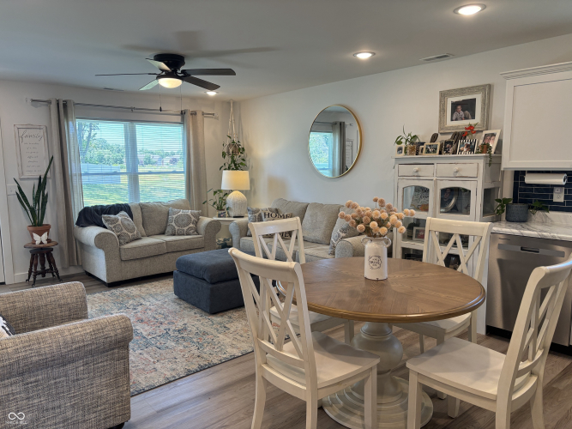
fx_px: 430
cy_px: 214
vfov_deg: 53.0
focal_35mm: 26
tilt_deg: -7.3
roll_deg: +0.5
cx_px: 286
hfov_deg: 67.3
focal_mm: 5.96
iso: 80
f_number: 1.6
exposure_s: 1/120
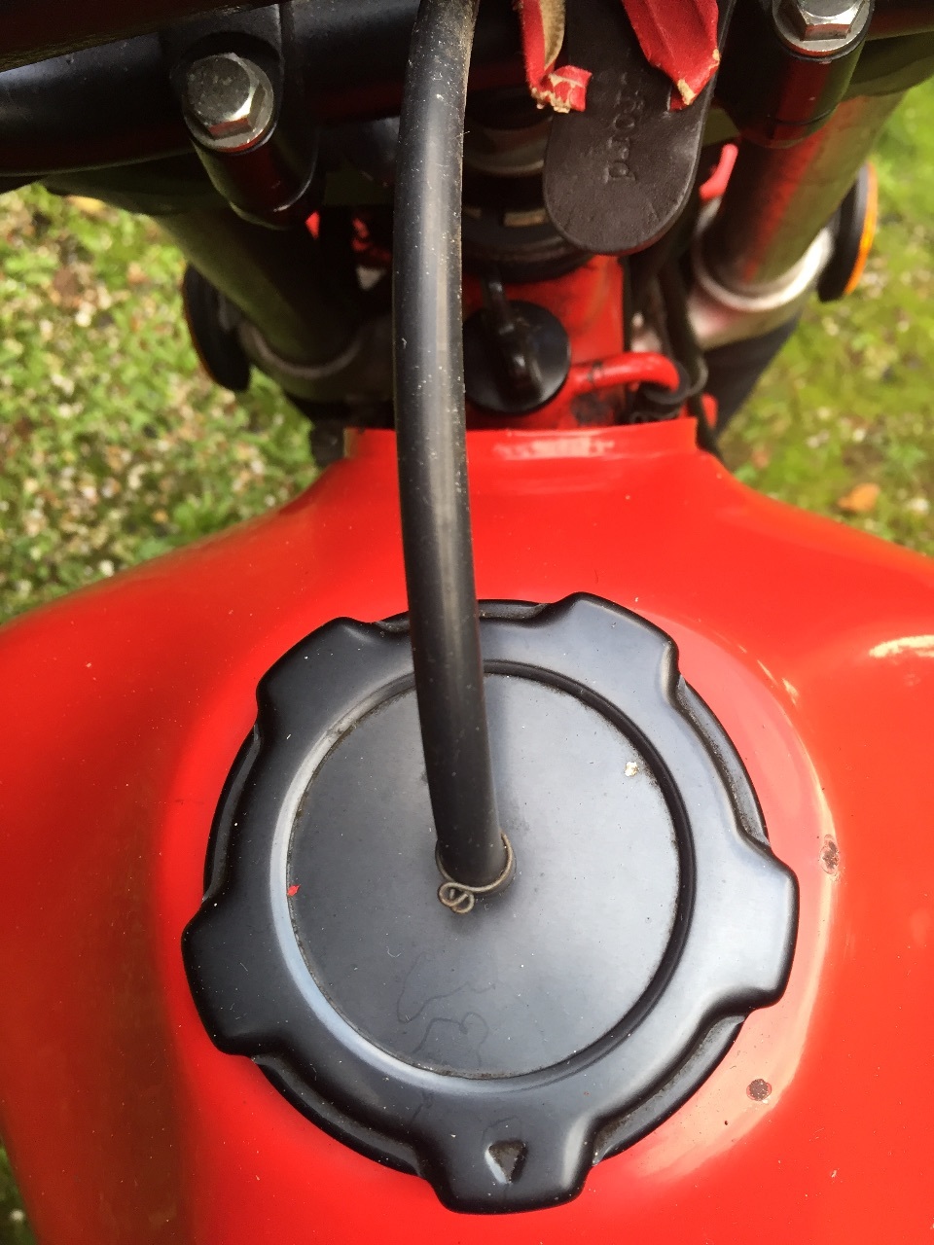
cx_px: 467
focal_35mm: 29
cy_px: 622
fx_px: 1043
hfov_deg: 48.2
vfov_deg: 61.7
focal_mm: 4.15
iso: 32
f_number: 2.2
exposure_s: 1/33
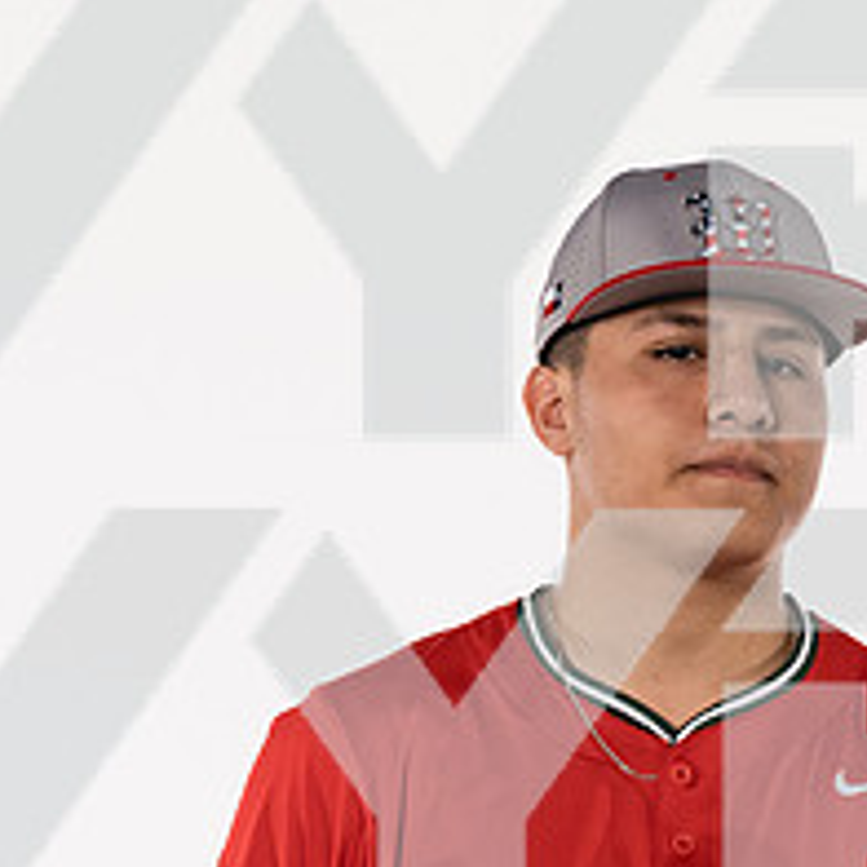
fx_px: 3995
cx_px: 637
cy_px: 745
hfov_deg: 12.4
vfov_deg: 12.3
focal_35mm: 141
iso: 800
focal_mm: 56
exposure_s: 1/250
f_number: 8
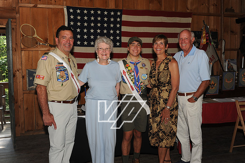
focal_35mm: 38
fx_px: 258
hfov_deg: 50.7
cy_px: 82
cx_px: 122
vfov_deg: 35.0
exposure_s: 1/100
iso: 250
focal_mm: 38
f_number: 5.6
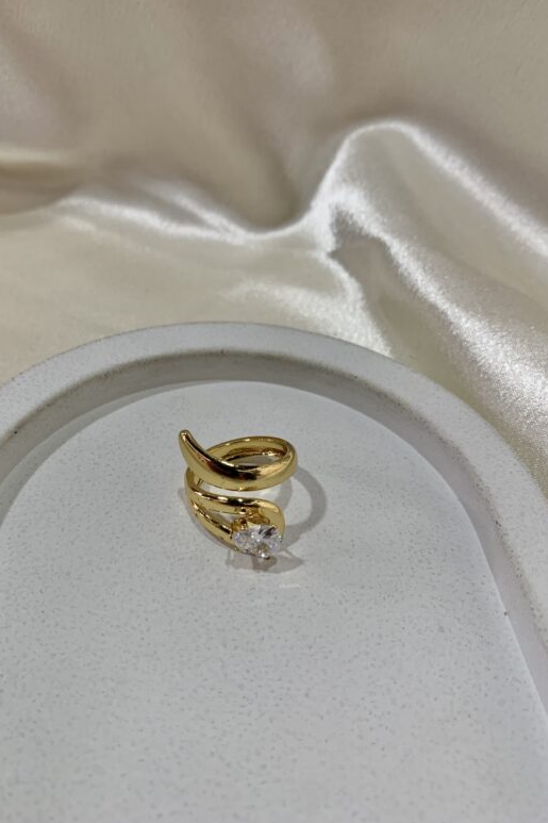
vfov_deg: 65.5
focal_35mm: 28
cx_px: 244
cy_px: 405
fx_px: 640
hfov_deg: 46.3
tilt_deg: -45.9
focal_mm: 4.25
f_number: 1.8
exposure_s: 1/100
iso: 100
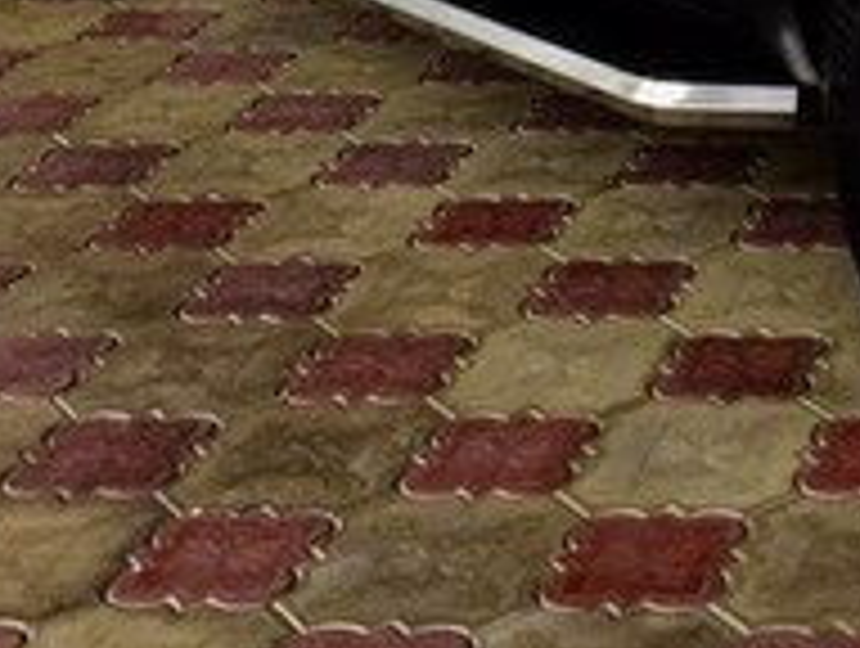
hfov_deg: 17.9
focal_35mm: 100
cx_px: 1220
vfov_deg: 13.9
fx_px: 2489
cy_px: -349
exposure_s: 1/100
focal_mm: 4.15
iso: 32
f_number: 2.2
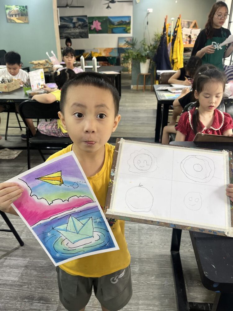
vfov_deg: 67.3
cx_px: 116
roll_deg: +1.9
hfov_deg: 53.1
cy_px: 156
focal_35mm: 26
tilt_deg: -25.0
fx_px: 233
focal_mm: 5.1
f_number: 1.6
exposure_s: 1/100
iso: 100
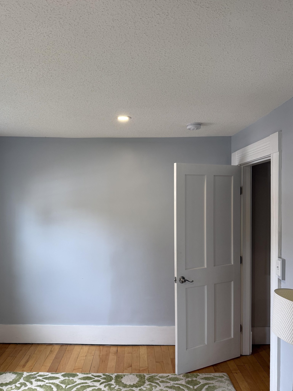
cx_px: 137
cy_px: 209
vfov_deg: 65.2
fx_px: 305
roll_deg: -0.1
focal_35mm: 27
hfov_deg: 51.3
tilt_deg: -2.0
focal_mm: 6.76
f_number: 1.78
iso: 125
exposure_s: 1/120
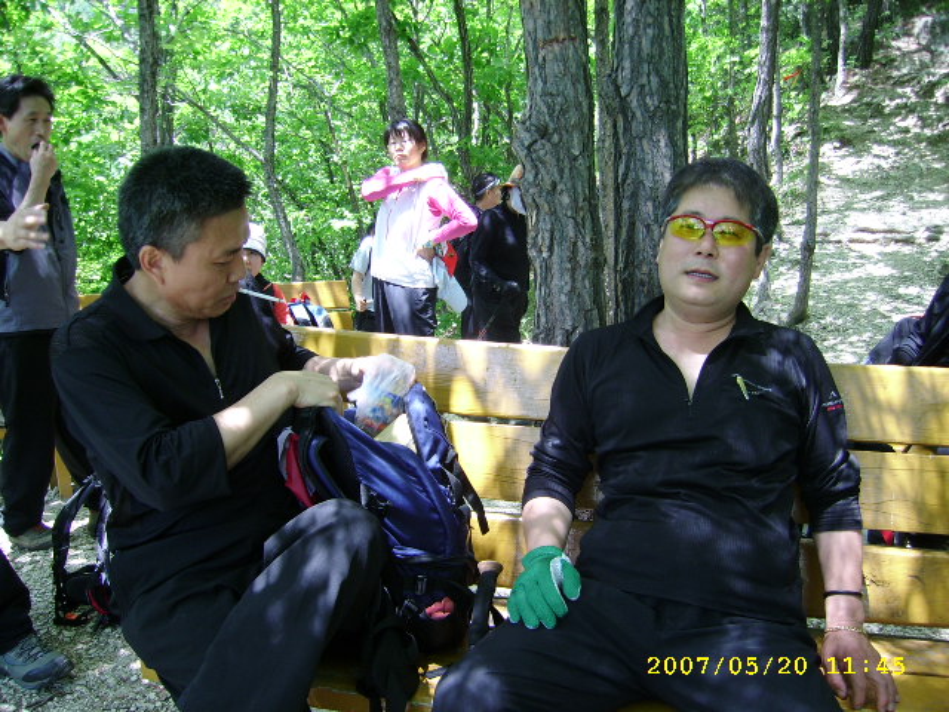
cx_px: 474
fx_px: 960
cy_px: 356
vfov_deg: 40.7
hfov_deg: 52.6
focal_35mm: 35
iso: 100
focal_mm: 5.95
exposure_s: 1/84
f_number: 2.8
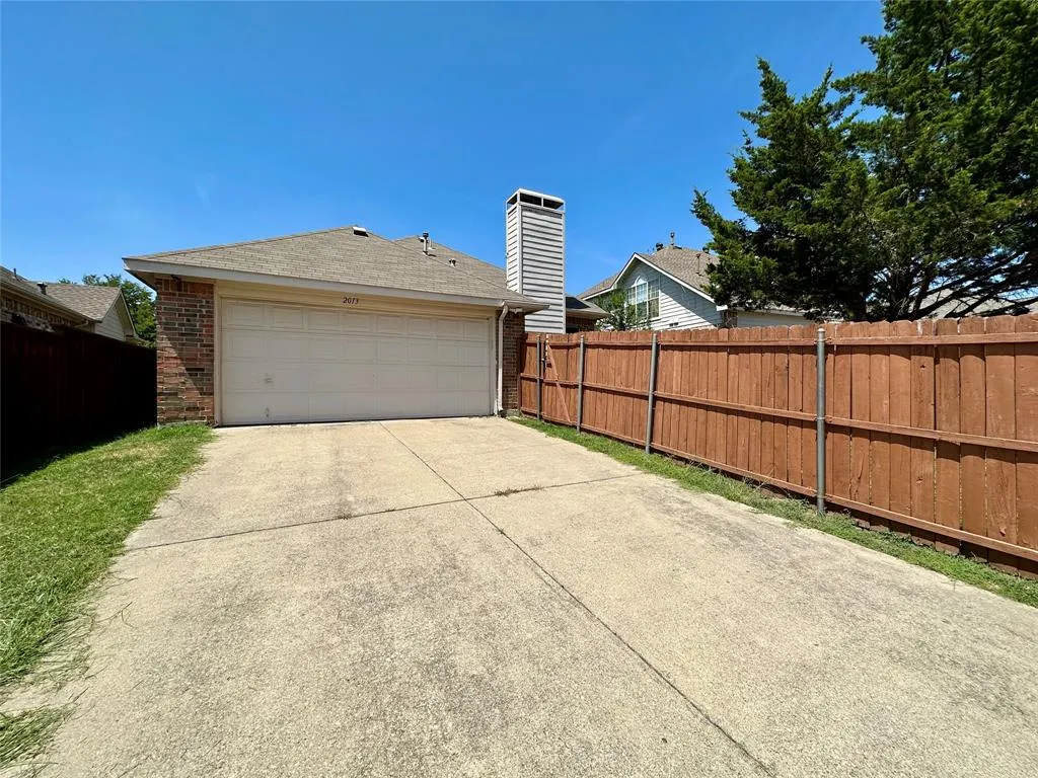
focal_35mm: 14
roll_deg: +0.3
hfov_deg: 102.1
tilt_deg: -0.4
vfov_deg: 85.7
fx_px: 420
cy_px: 389
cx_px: 519
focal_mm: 2.22
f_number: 2.2
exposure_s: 1/4132
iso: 50
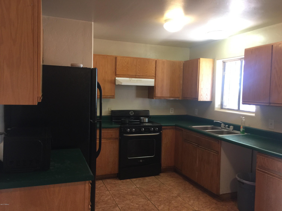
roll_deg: -2.6
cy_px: 106
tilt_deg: -4.5
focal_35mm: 29
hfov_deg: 61.7
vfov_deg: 48.2
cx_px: 141
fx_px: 236
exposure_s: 1/15
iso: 80
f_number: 2.2
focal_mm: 4.15
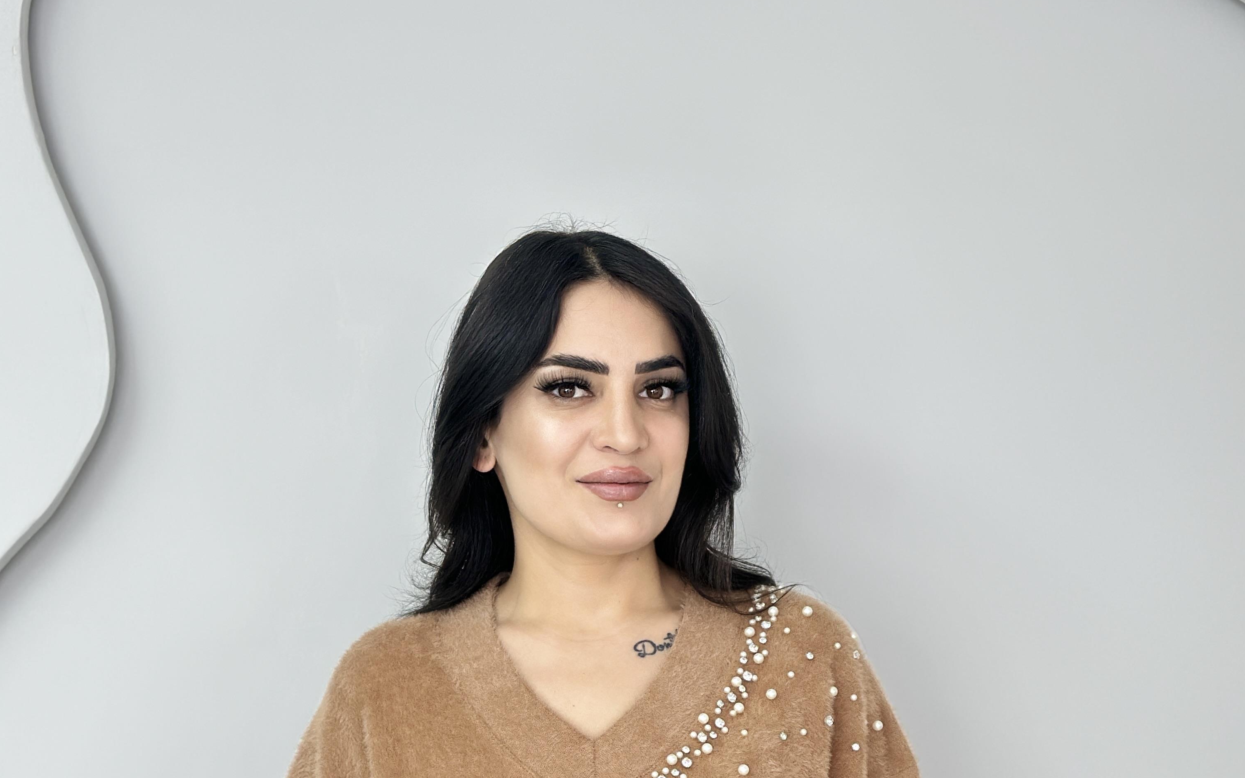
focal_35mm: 68
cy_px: 733
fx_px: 2307
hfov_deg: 30.2
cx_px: 622
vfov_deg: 18.7
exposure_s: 1/100
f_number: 1.78
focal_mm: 6.86
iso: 125
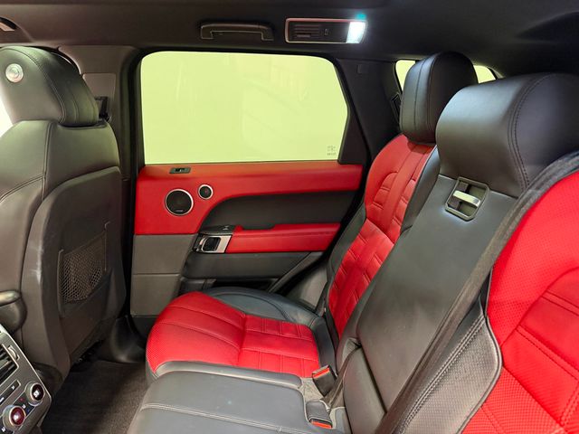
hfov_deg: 71.6
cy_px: 217
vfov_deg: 56.8
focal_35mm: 24
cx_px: 290
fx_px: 401
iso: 800
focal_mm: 6.76
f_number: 1.78
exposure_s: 1/40
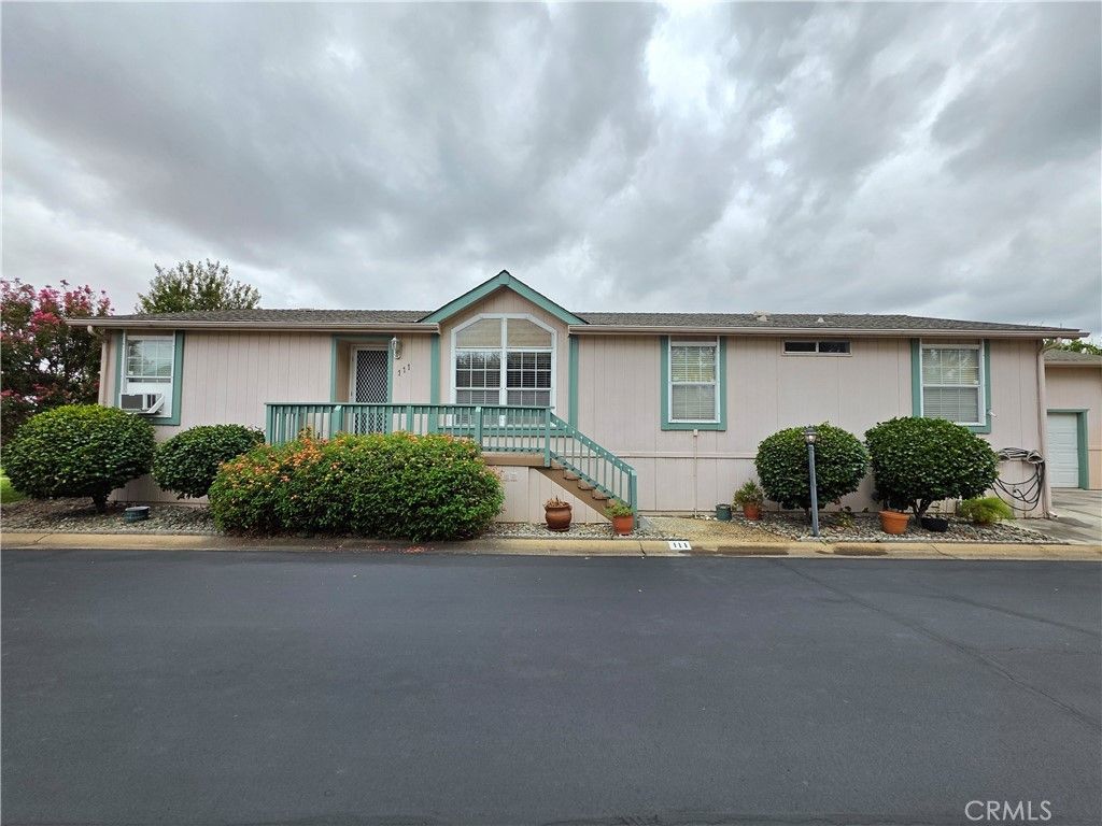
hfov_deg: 106.2
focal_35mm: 13
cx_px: 551
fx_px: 414
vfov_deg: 89.9
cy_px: 413
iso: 40
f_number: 1.9
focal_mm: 2.2
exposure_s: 1/1036
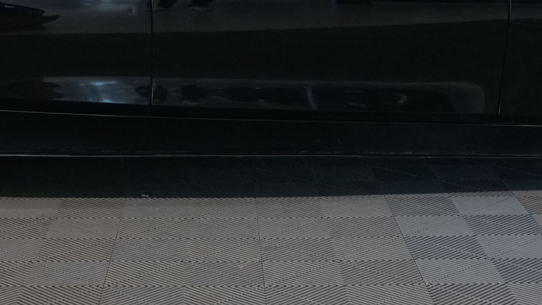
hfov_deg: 23.6
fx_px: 1293
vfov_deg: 13.2
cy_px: -31
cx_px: 201
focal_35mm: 90
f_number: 7.1
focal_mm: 31
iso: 2000
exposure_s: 1/30
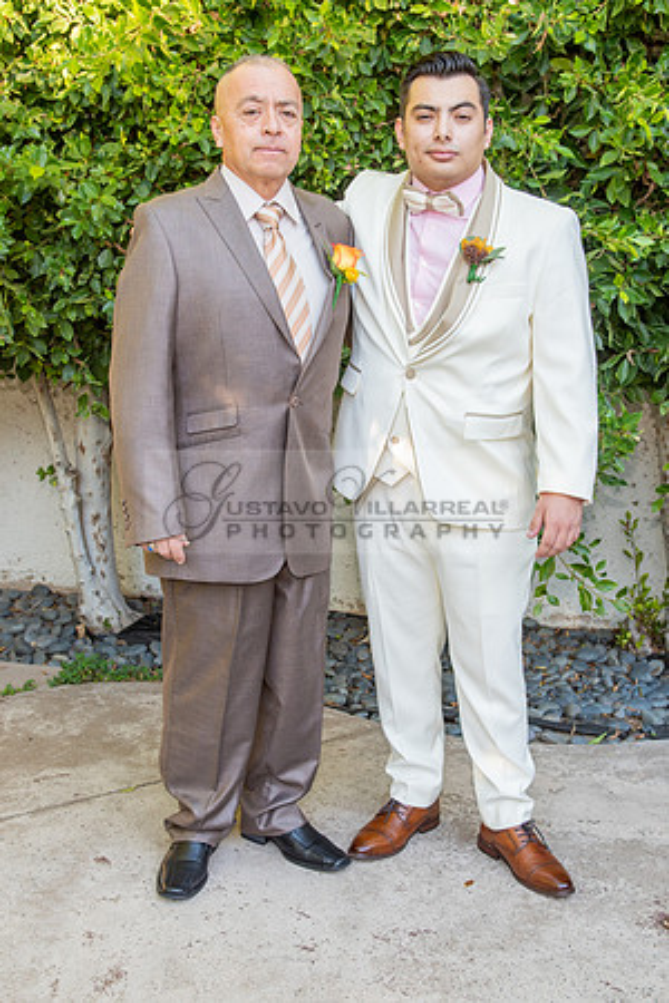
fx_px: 1425
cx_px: 364
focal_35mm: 51
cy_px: 503
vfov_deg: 38.8
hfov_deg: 26.4
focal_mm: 34
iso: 320
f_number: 5
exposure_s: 1/125
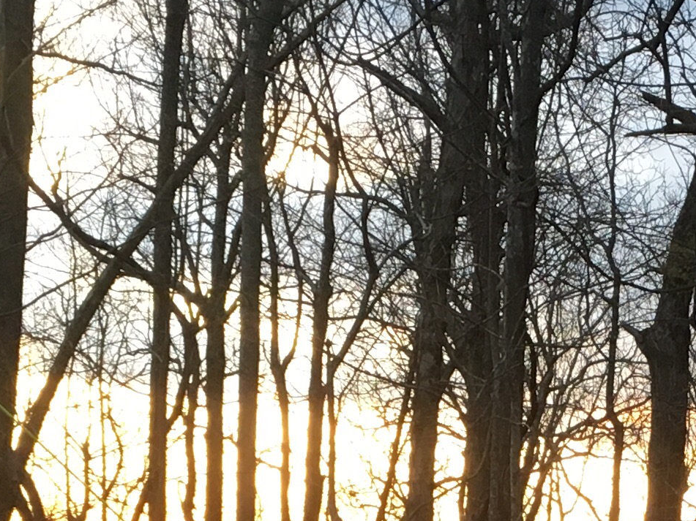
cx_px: 629
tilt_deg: -2.4
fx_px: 2473
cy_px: 826
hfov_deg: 15.8
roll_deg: -3.2
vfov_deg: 11.5
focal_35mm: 123
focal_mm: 4.15
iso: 40
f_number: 2.2
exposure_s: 1/30
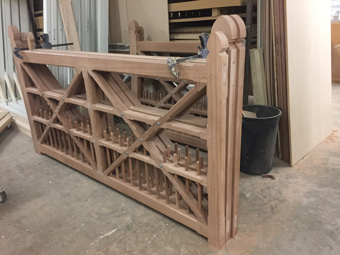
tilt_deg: -20.4
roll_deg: +3.2
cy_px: 128
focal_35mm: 29
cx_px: 170
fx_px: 285
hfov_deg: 61.7
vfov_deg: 48.2
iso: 250
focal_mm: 4.15
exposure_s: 1/20
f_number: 2.2
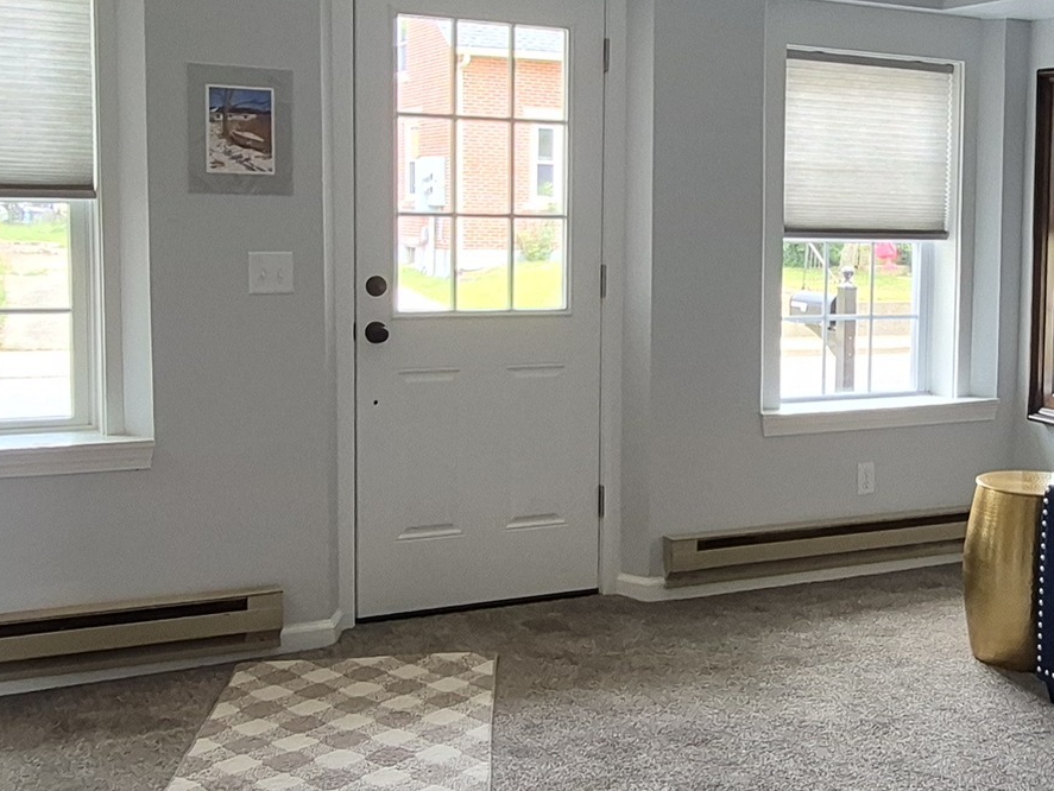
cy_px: 276
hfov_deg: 40.4
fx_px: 1371
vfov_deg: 32.0
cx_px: 840
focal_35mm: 45
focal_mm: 1.74
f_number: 2.2
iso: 125
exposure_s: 1/60
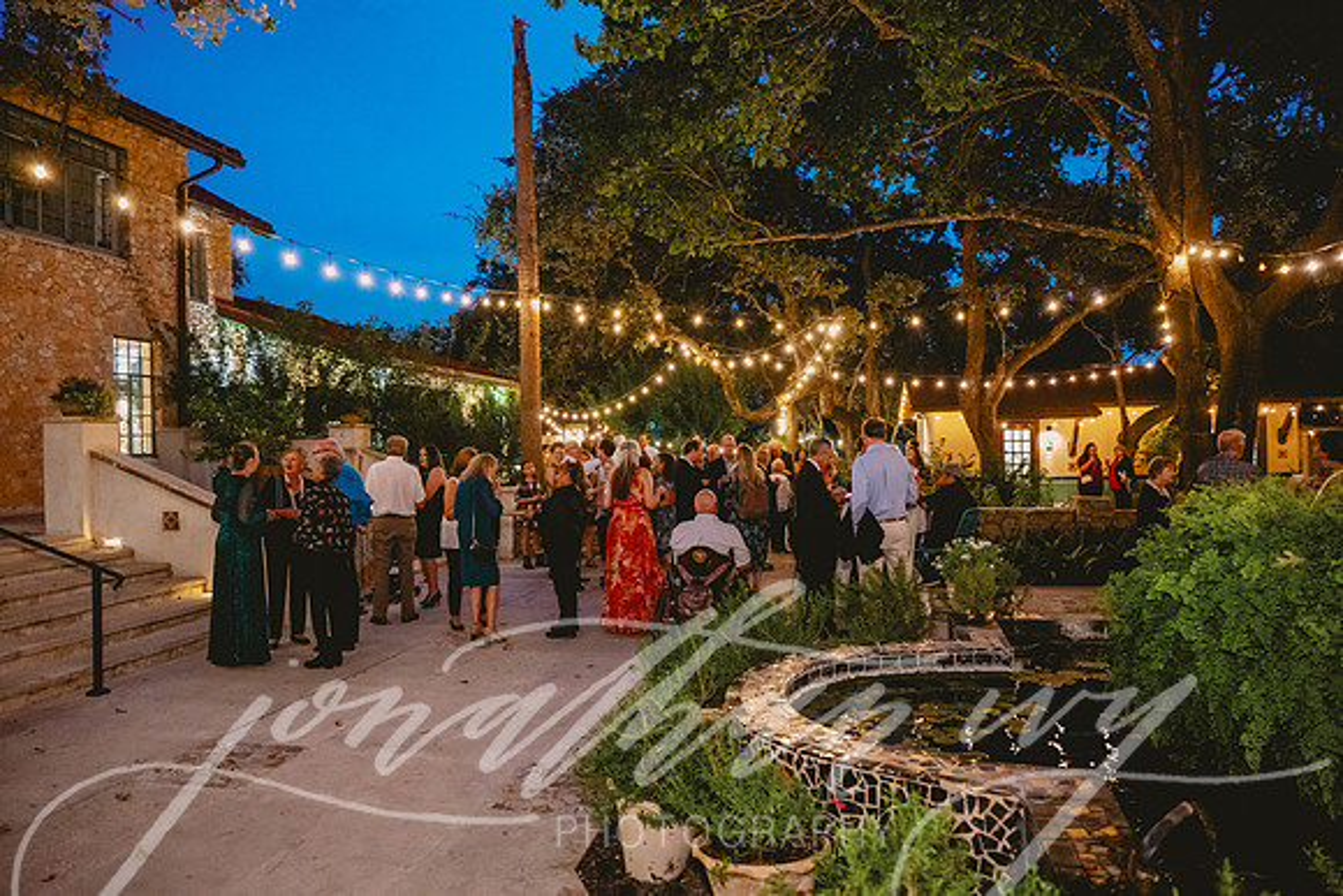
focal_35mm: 24
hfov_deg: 73.7
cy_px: 448
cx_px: 672
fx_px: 896
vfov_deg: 53.2
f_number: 2.8
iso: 5000
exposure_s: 1/60
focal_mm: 24
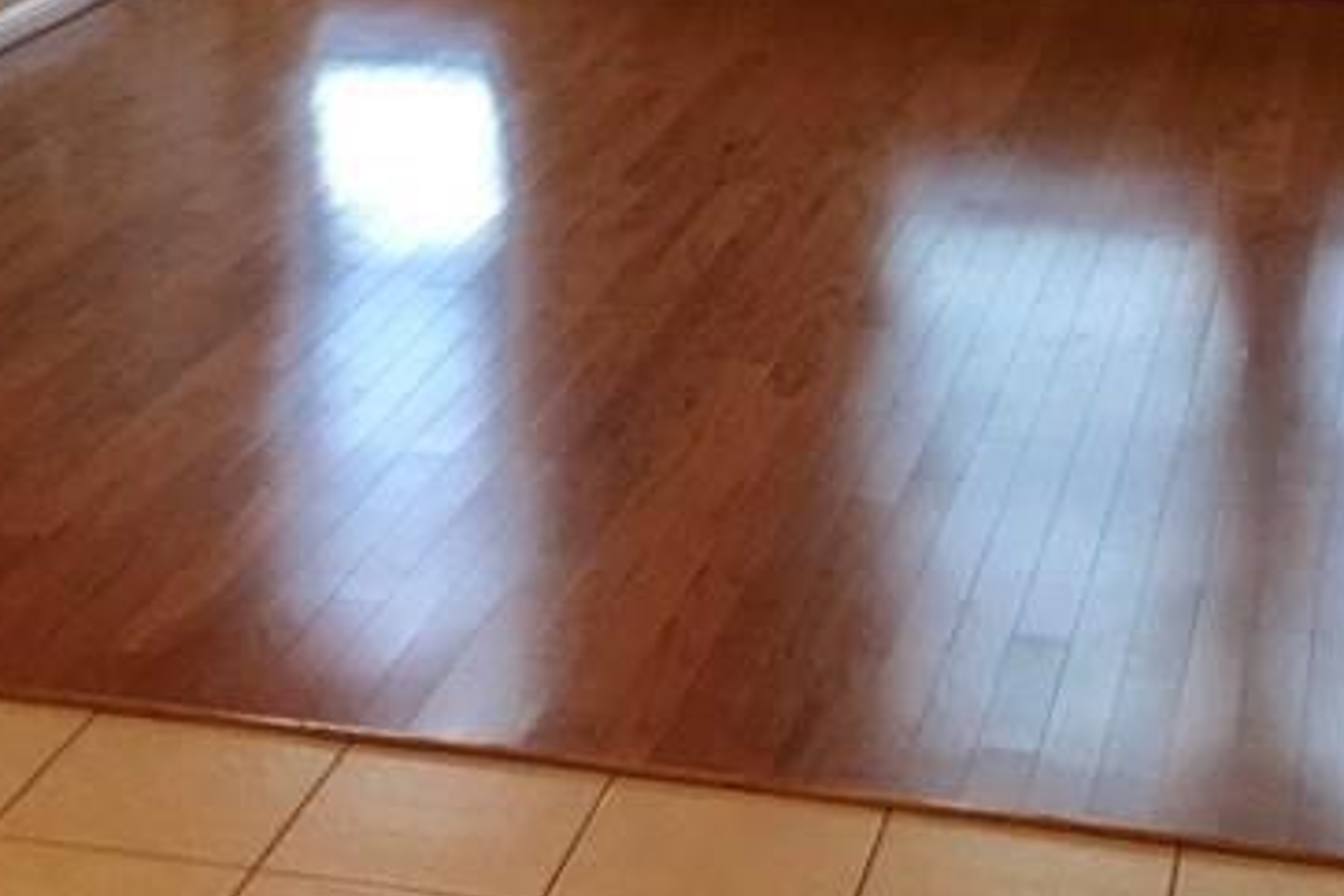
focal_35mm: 85
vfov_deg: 14.8
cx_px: 596
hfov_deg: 23.9
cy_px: -496
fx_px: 3173
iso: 125
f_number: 2.2
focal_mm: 4.15
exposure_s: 1/30
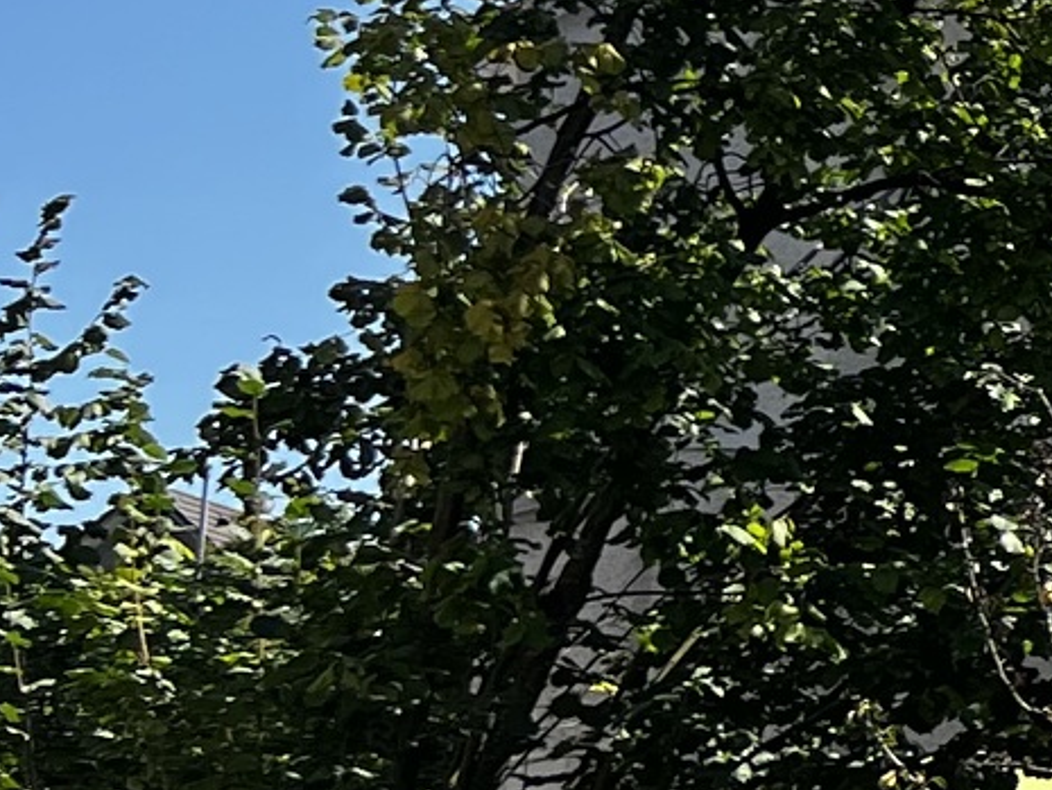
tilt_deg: +9.9
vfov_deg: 10.4
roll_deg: +0.5
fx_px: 4347
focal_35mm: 143
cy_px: 340
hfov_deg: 10.9
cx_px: 2785
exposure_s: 1/2208
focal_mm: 5.7
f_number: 1.5
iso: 50
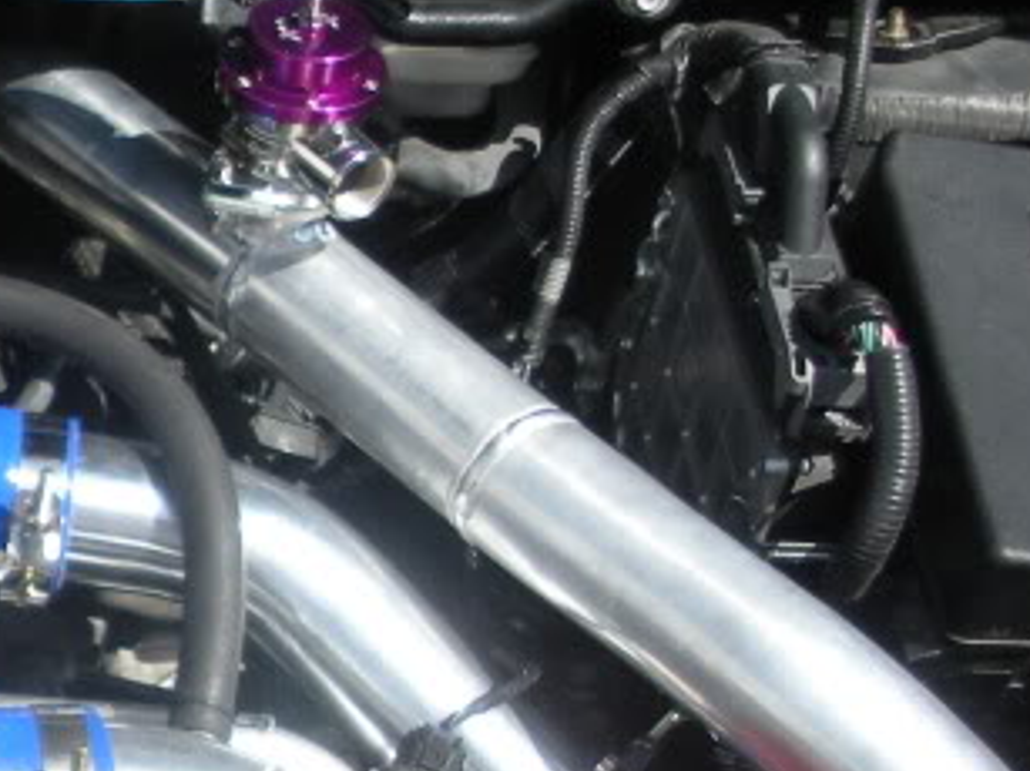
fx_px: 3569
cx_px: -476
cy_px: 543
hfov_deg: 15.3
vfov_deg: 12.3
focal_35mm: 120
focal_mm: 6.3
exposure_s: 1/388
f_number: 3.5
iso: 64
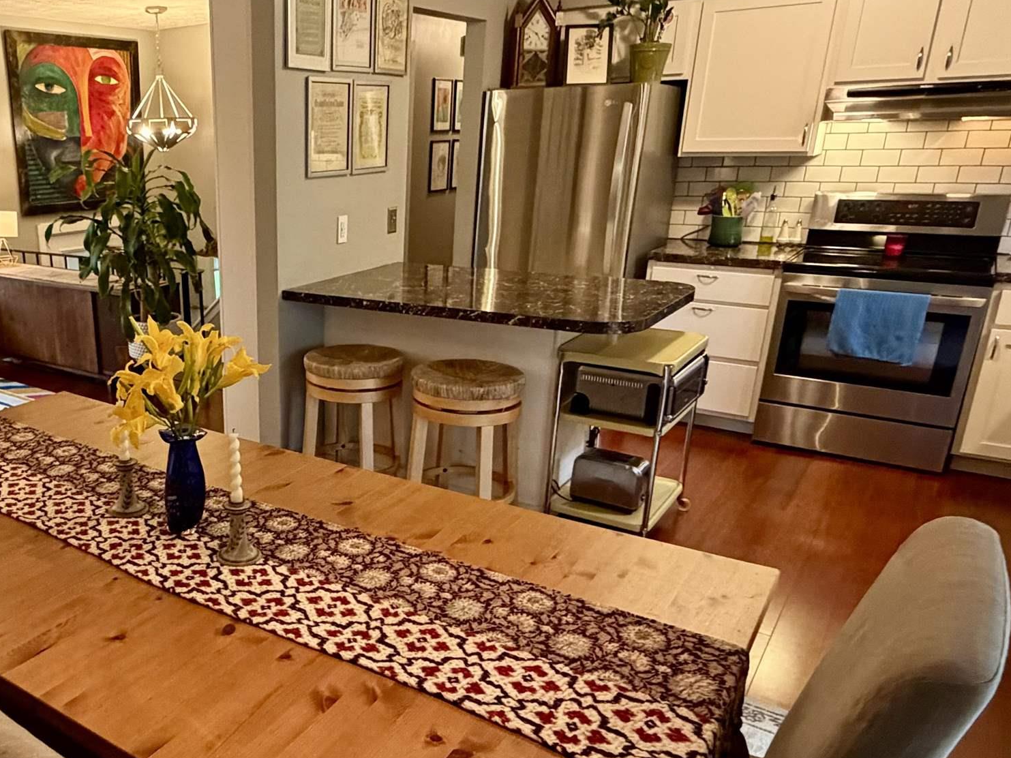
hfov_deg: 58.6
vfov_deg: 48.1
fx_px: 847
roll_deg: +1.8
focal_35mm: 29
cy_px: 430
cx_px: 258
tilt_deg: -19.7
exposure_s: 1/60
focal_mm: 2.22
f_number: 2.2
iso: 640
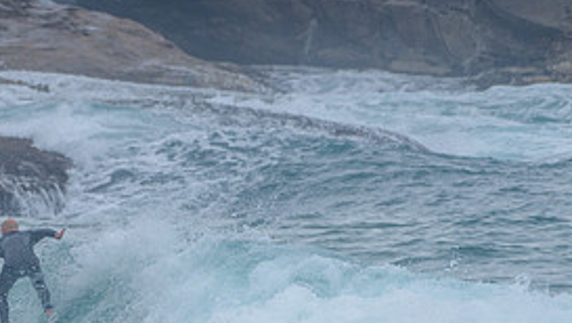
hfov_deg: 1.6
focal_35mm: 1363
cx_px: -21
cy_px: 303
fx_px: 20687
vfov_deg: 0.9
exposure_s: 1/1250
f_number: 5.6
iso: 450
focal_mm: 500
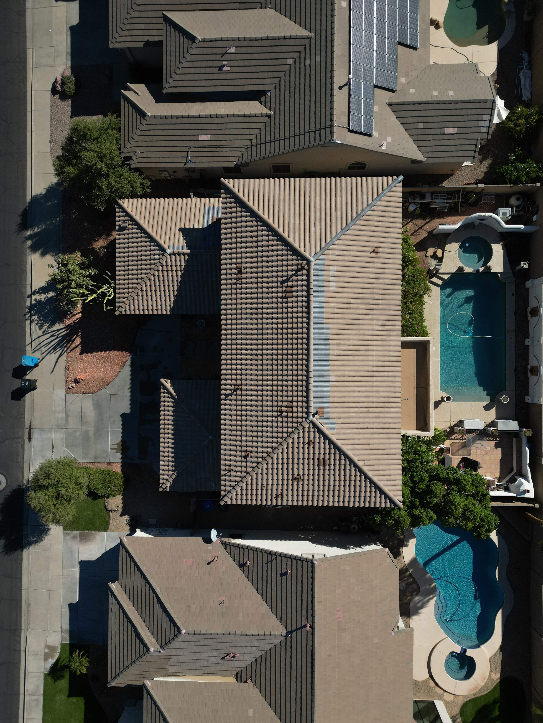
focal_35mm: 24
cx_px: 272
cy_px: 362
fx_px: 502
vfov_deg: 71.6
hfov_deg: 56.8
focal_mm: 6.72
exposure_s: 1/3200
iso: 100
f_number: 1.7
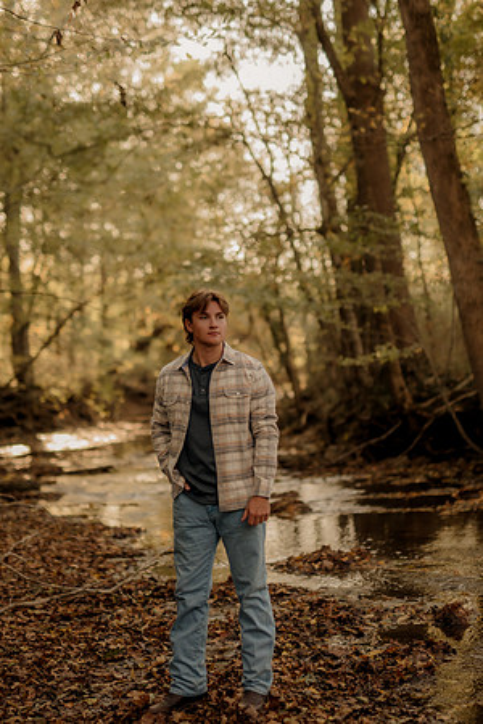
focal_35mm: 75
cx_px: 242
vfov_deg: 27.0
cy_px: 362
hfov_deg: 18.2
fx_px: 1509
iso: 200
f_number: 1.4
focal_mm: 50
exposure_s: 1/400
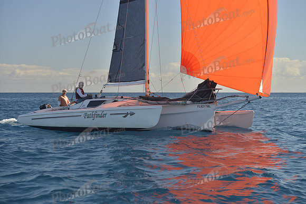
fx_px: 595
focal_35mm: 70
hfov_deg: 28.8
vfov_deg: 19.5
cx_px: 153
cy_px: 102
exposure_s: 1/640
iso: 200
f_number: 5.6
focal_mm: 70
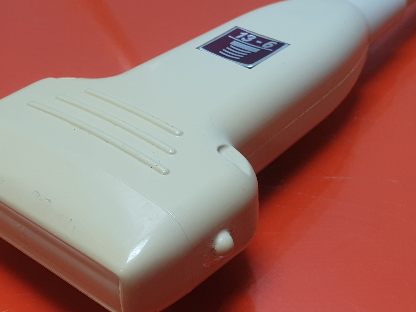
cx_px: 170
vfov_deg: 40.7
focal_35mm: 35
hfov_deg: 52.3
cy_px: 166
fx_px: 421
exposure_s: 1/50
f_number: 2.4
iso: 100
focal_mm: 4.3
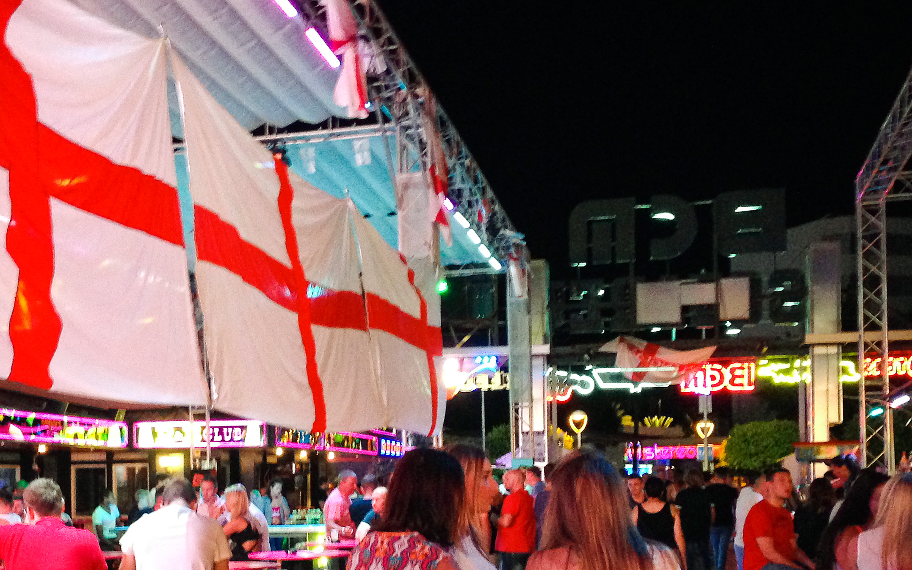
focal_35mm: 53
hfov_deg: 37.7
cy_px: 483
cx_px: 289
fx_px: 1317
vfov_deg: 23.9
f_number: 2.4
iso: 320
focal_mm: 4.1
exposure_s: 1/20
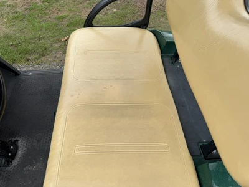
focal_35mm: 24
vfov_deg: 56.8
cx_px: 124
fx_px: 173
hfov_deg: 71.6
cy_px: 94
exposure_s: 1/1005
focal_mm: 6.76
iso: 80
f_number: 1.78
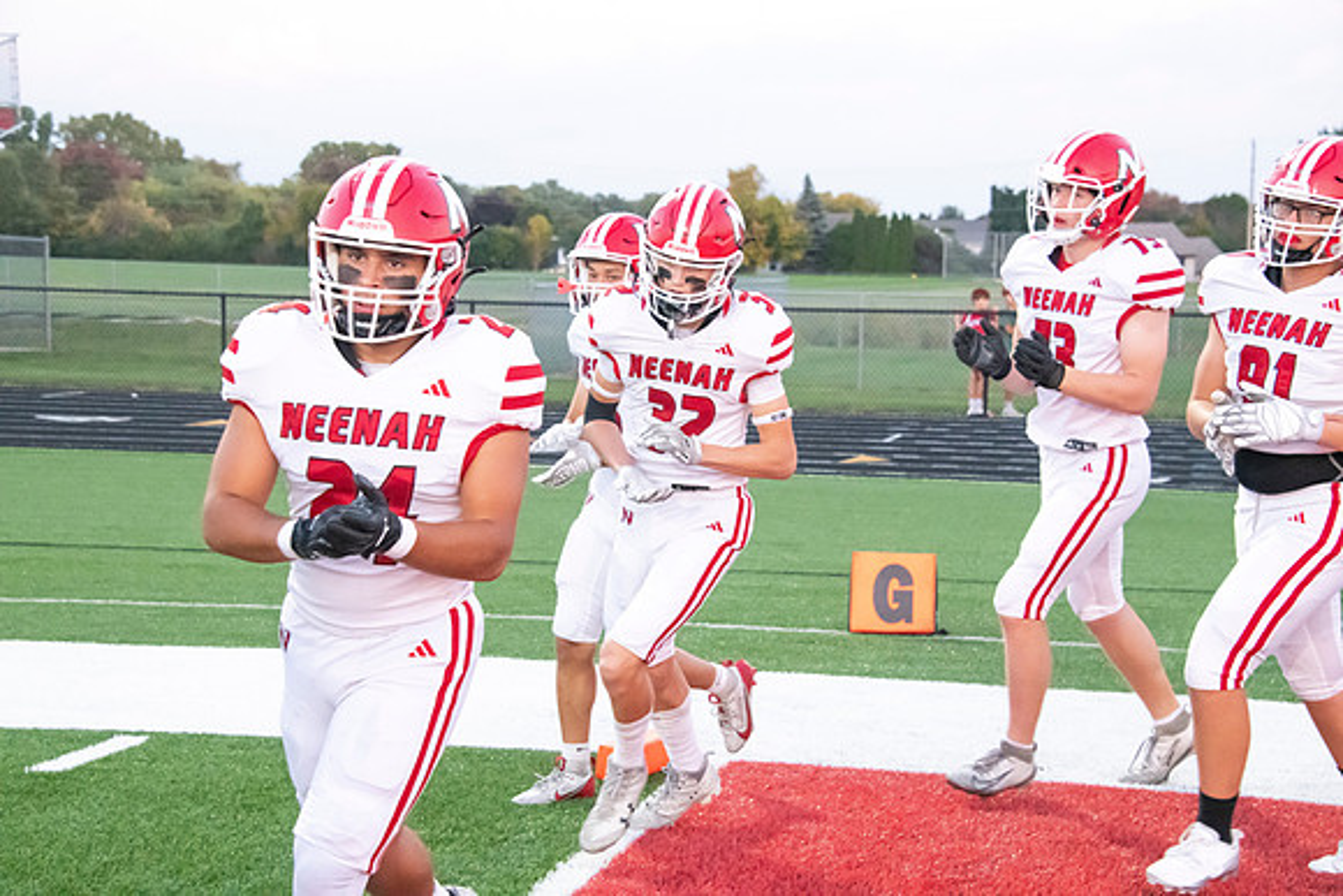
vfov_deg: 19.5
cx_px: 672
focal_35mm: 70
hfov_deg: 28.8
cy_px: 448
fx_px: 2612
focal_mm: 70
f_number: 7.1
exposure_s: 1/640
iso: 10000
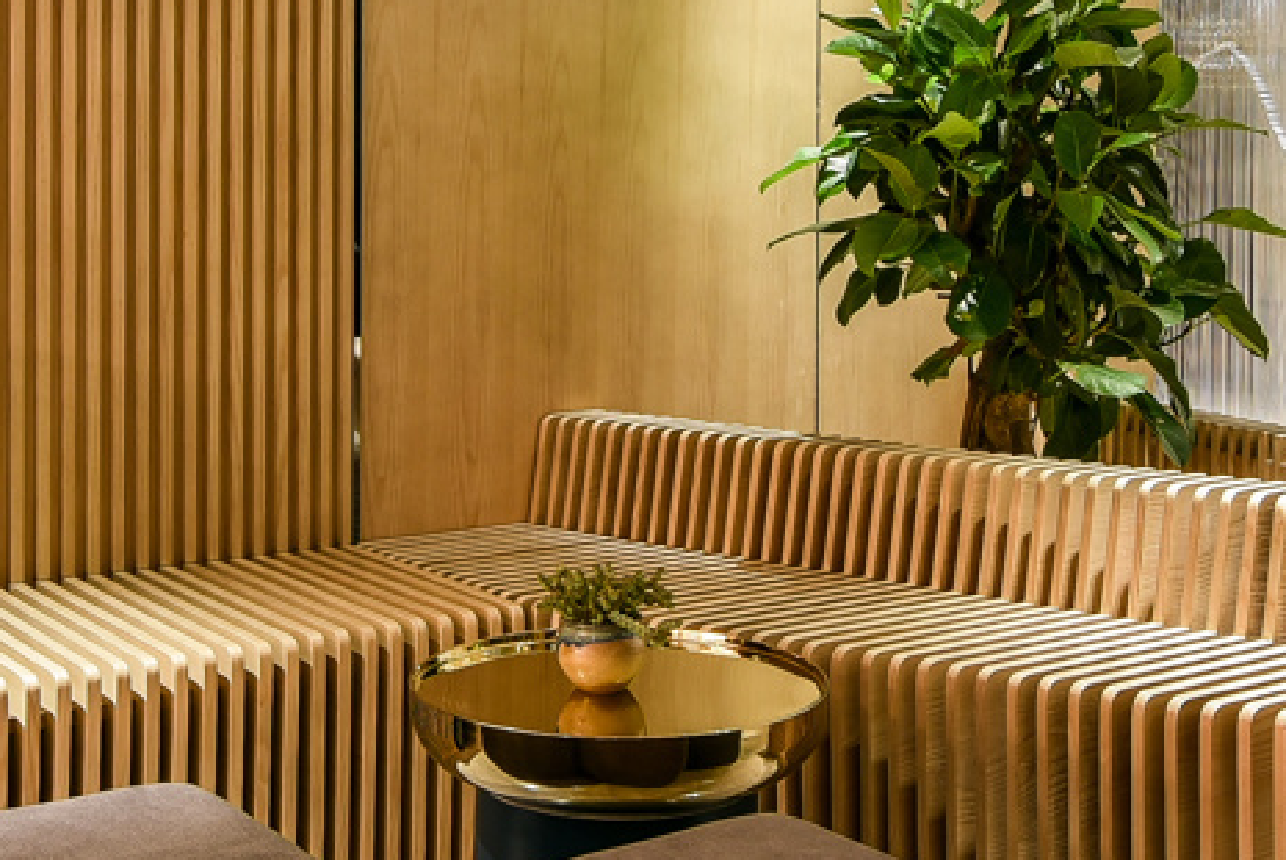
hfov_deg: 37.4
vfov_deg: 25.2
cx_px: 553
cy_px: 195
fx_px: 1895
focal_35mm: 53
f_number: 11
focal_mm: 14
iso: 320
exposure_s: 1/1.3
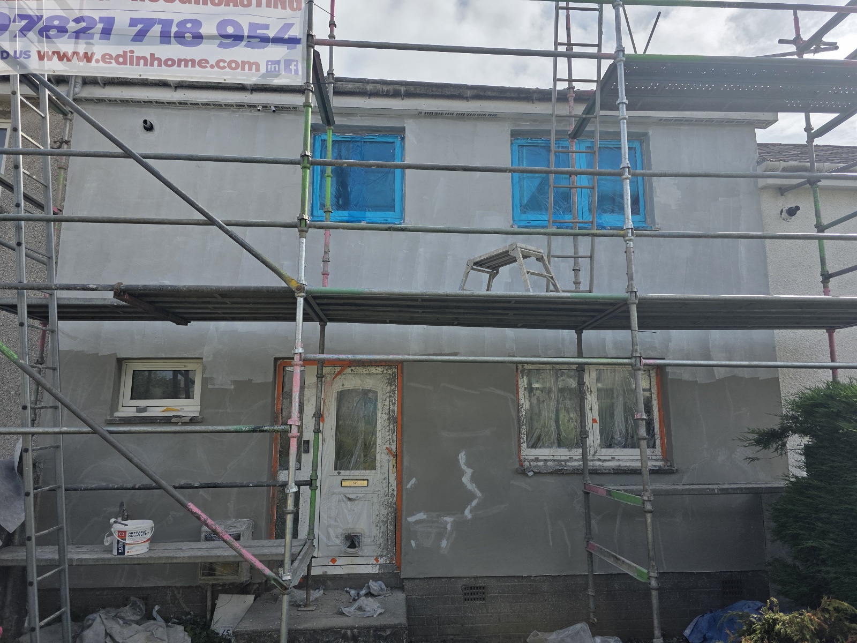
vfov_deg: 58.9
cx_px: 428
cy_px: 322
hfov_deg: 73.9
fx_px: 569
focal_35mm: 23
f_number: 1.7
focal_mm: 6.3
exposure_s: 1/10000
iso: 64
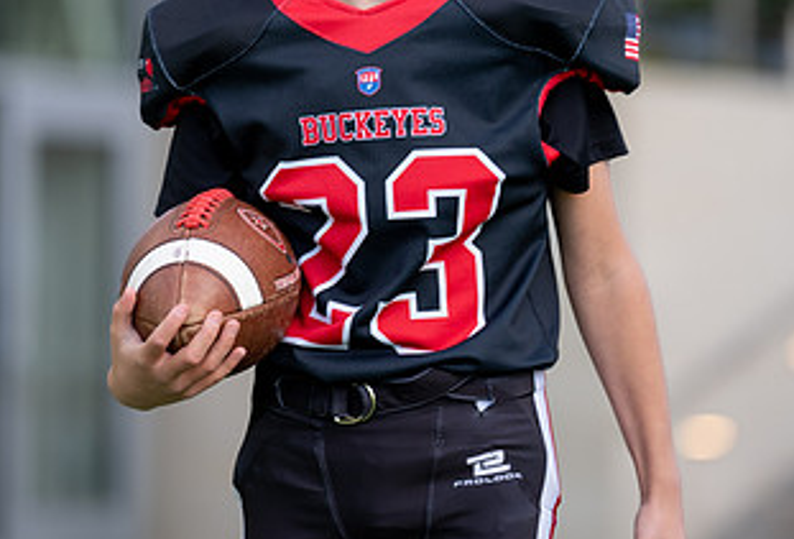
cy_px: 85
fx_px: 7052
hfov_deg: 6.4
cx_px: 416
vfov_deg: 4.4
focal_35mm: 318
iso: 100
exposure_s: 1/400
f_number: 2.8
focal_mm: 162
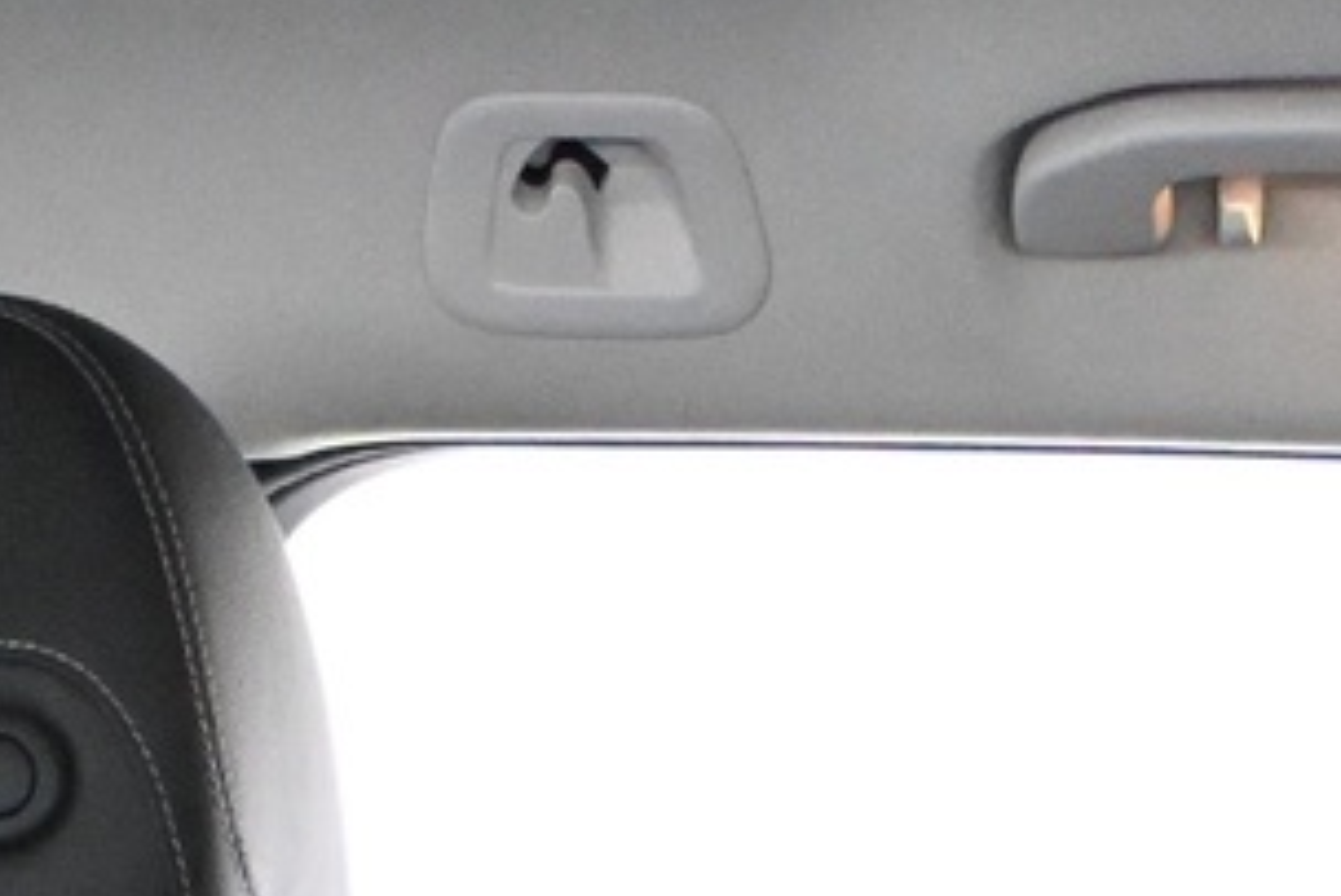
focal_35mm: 196
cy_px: 2291
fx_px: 7304
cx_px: 997
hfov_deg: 10.5
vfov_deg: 6.6
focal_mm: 24.5
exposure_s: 1/60
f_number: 4.2
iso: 8000
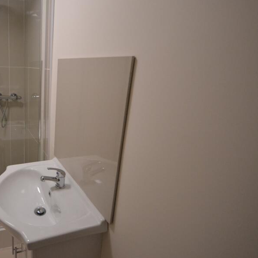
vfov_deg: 69.3
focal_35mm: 22
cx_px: 45
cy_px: 112
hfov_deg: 62.6
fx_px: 186
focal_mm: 10
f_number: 4
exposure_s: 1/60
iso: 2000
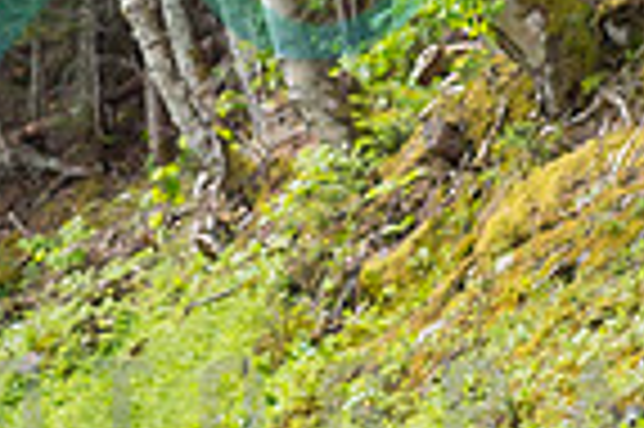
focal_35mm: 292
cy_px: -98
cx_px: 9
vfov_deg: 4.7
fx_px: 5218
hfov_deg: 7.0
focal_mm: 62
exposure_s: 1/640
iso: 400
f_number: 5.6
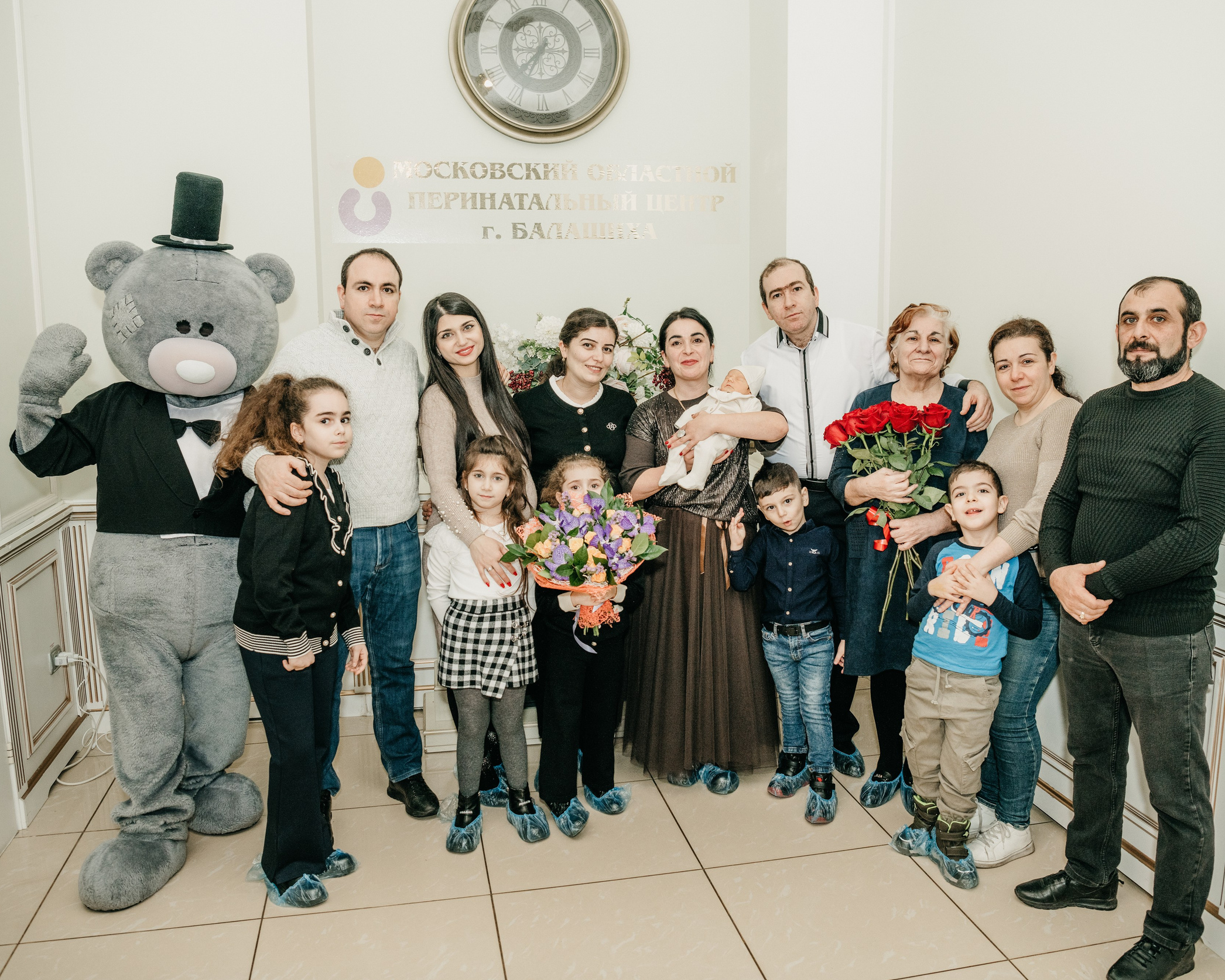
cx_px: 628
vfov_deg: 51.5
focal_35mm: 28
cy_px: 488
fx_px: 1015
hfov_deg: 62.2
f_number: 4.5
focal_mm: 24
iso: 320
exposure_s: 1/160
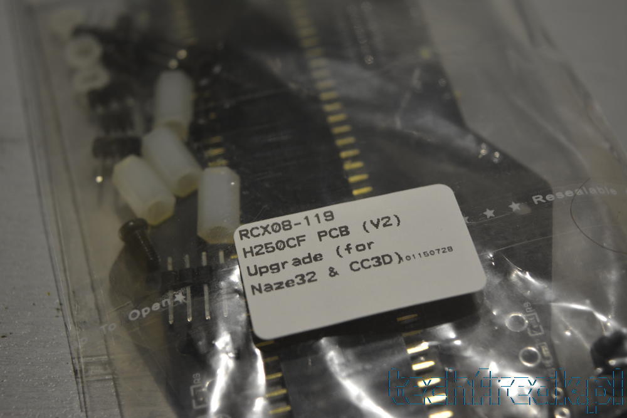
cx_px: 314
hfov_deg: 31.9
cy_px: 209
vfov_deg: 21.6
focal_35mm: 63
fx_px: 1097
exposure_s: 1/100
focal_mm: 42
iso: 400
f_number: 5
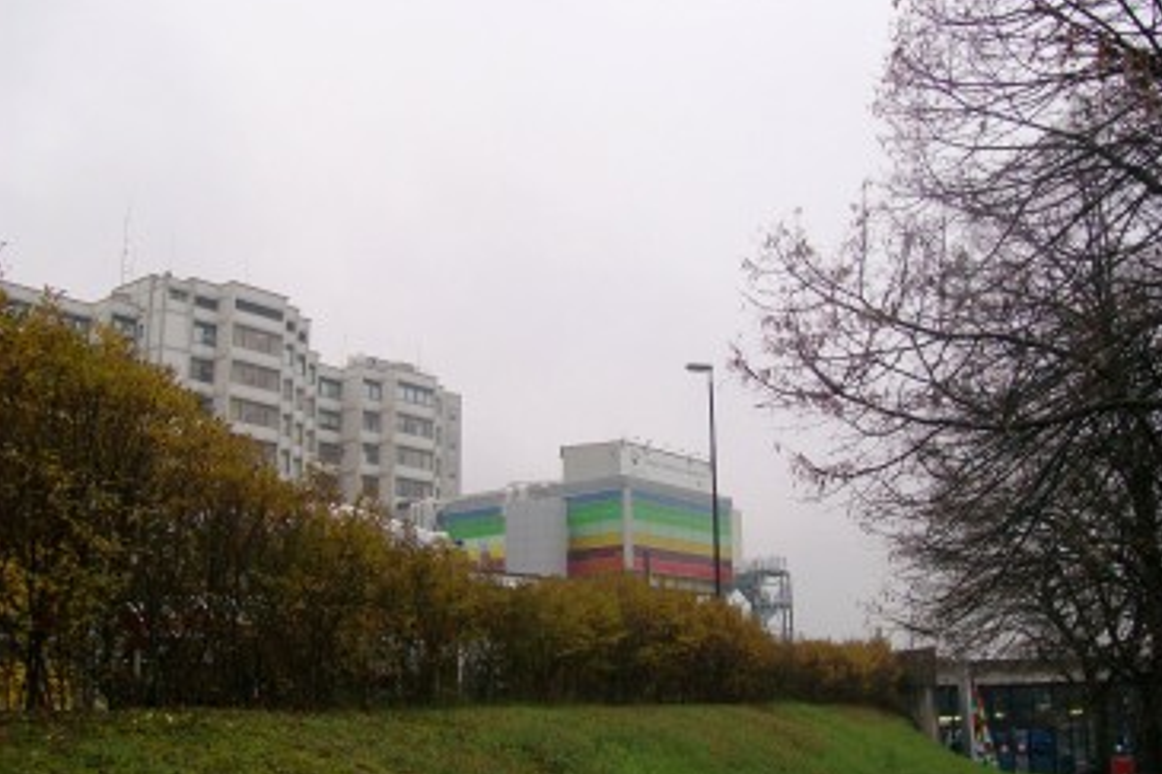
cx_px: 586
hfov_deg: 50.7
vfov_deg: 35.0
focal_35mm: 38
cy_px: 369
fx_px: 1226
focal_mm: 6
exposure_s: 1/160
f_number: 2.7
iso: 64
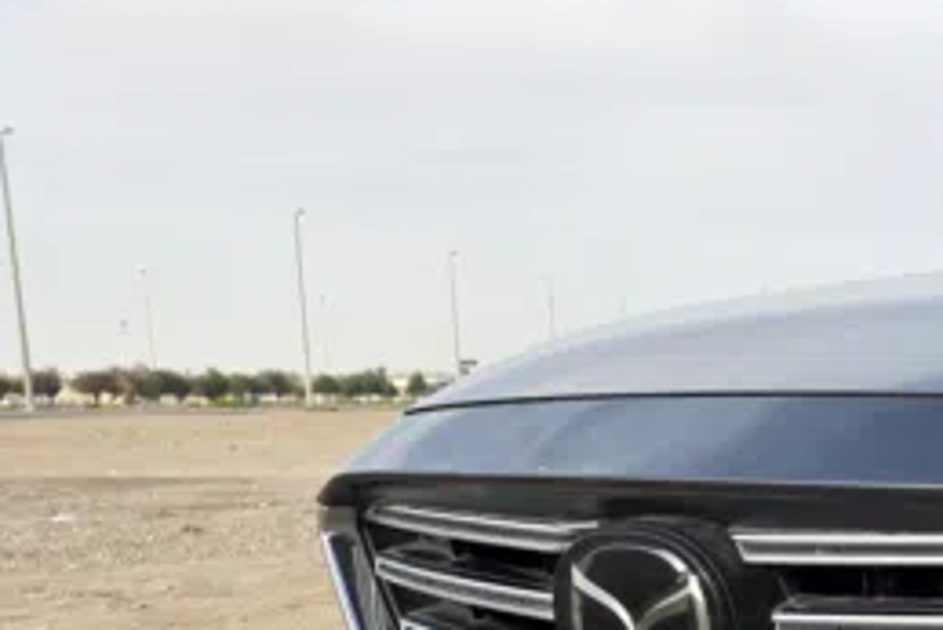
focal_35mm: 59
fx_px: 1546
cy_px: 645
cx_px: 1107
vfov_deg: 22.1
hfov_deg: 29.5
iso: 80
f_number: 1.7
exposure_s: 1/2327
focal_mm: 6.25
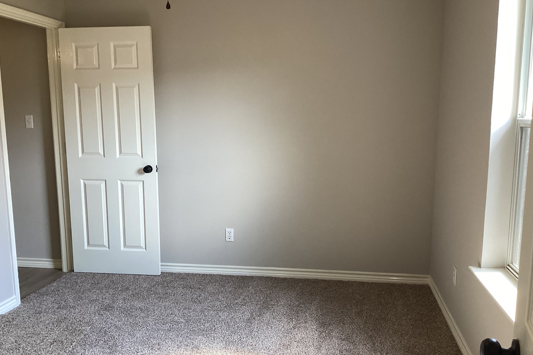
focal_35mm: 33
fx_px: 489
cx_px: 266
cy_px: 198
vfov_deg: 39.9
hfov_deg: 57.2
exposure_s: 1/60
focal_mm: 3.3
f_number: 2.4
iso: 80
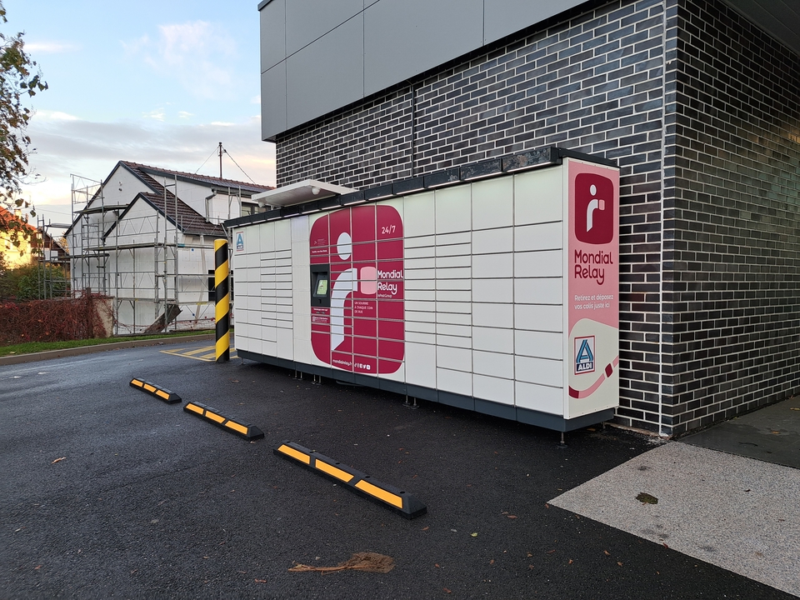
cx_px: 400
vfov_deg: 56.8
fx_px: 555
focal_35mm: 24
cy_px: 300
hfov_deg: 71.6
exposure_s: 1/100
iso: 50
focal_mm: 5.23
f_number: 1.8
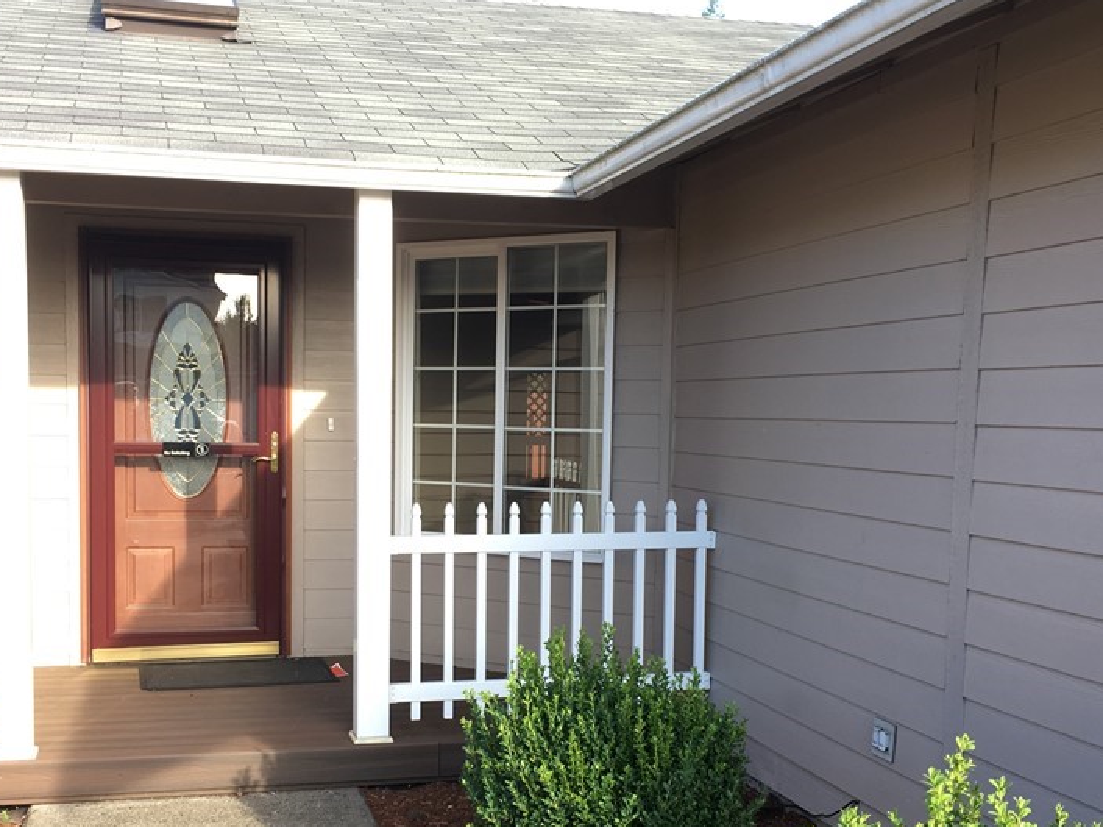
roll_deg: -0.9
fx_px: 1338
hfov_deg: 44.7
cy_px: 518
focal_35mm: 42
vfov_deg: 34.2
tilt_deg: -4.7
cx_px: 476
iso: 25
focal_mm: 4.15
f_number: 2.2
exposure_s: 1/120
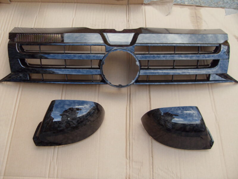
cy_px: 90
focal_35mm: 35
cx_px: 119
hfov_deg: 52.6
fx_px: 241
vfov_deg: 40.7
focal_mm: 6.3
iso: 80
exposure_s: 1/125
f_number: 2.8
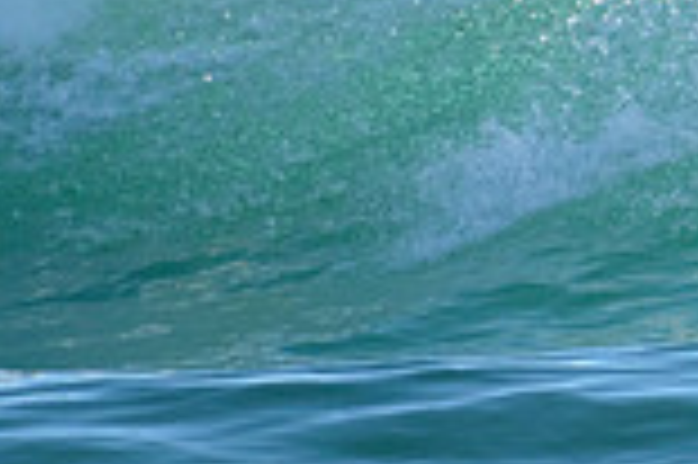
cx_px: 1193
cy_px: -237
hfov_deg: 0.9
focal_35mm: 2250
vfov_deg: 0.6
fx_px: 43578
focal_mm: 400
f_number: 5.6
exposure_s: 1/2500
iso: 720
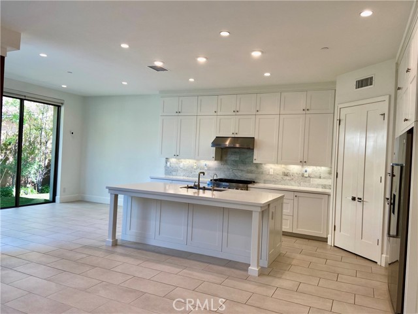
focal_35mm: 26
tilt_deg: +0.0
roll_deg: -3.0
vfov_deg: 53.1
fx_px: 314
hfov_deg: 67.3
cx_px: 209
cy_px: 157
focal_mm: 4.25
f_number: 1.8
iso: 40
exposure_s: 1/120
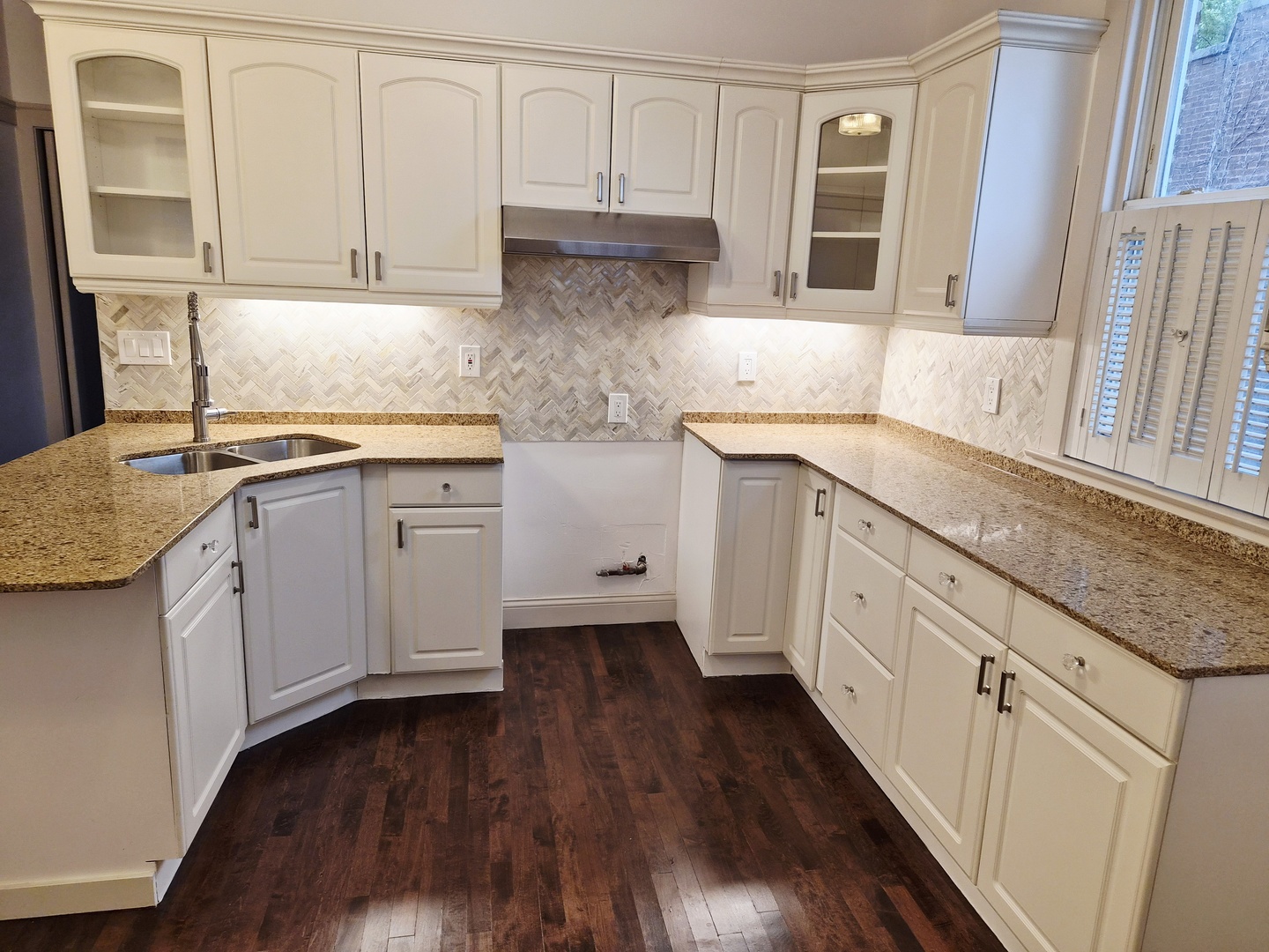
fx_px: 843
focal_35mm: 23
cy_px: 476
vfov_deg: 58.9
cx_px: 634
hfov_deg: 73.9
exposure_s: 1/120
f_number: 1.8
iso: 100
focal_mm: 5.4
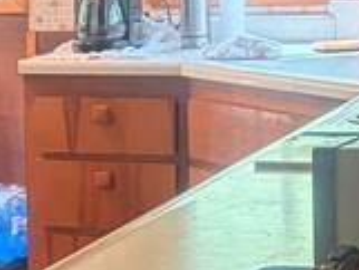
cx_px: -161
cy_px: 201
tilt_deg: -9.2
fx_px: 1712
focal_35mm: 165
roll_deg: +2.5
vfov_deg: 9.0
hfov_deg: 11.5
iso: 500
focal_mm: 5.96
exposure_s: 1/60
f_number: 1.6
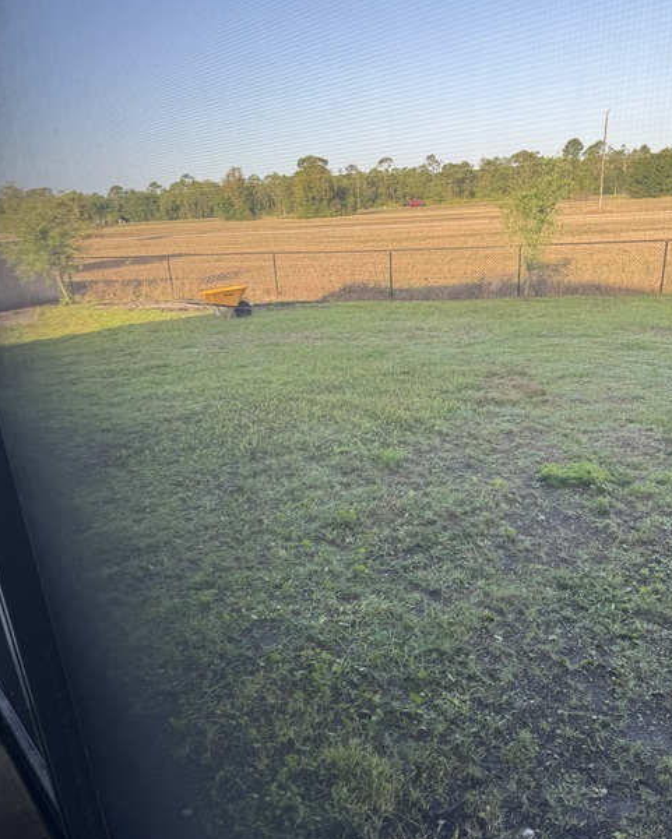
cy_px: 463
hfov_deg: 54.9
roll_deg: +3.8
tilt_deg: -19.5
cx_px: 344
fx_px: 646
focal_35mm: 26
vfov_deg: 65.9
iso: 80
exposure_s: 1/499
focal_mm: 6.76
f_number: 1.78
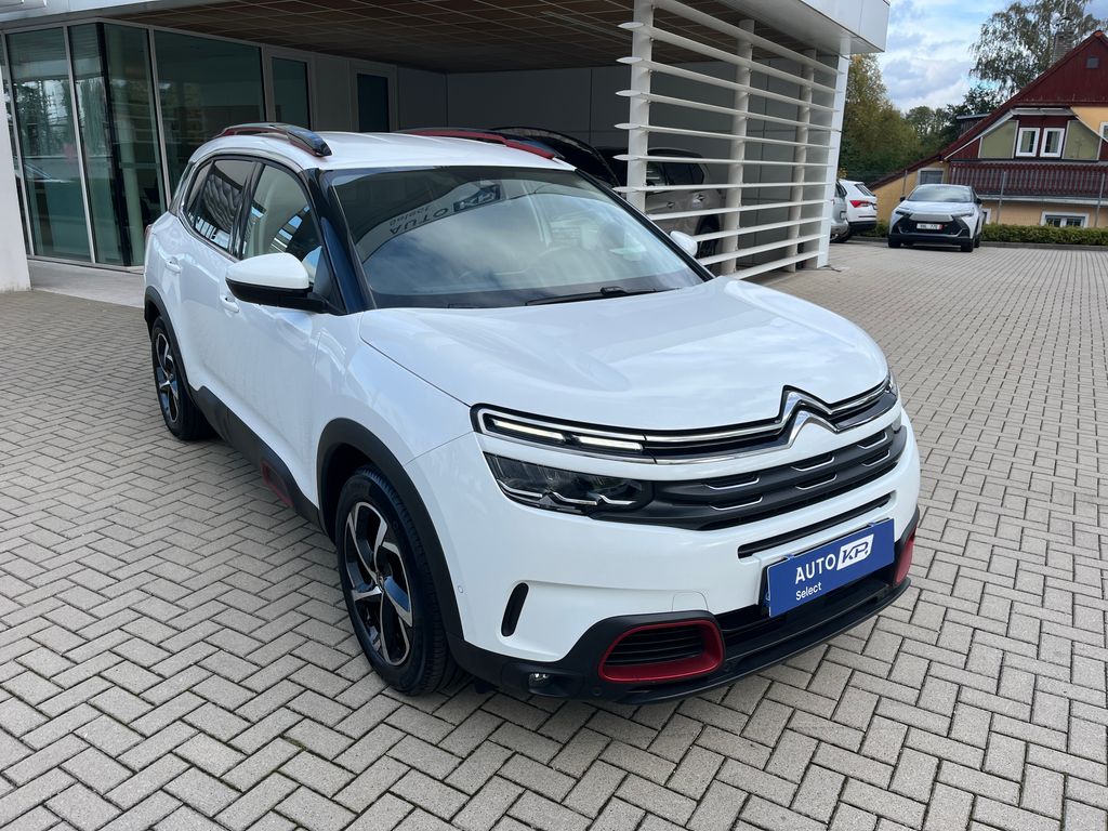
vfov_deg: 53.1
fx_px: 832
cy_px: 416
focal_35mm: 26
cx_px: 554
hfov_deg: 67.3
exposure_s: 1/1536
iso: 50
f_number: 1.6
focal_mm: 5.1
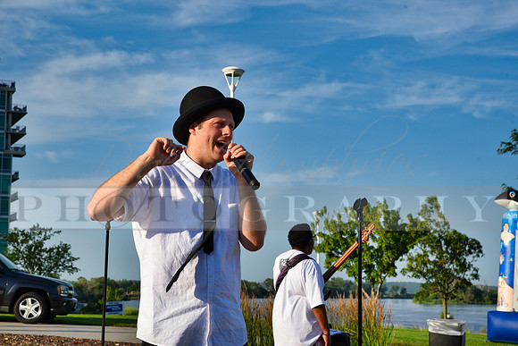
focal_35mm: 70
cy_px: 173
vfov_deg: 19.5
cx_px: 259
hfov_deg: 28.8
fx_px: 1007
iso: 200
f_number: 10
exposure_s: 1/400
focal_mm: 70
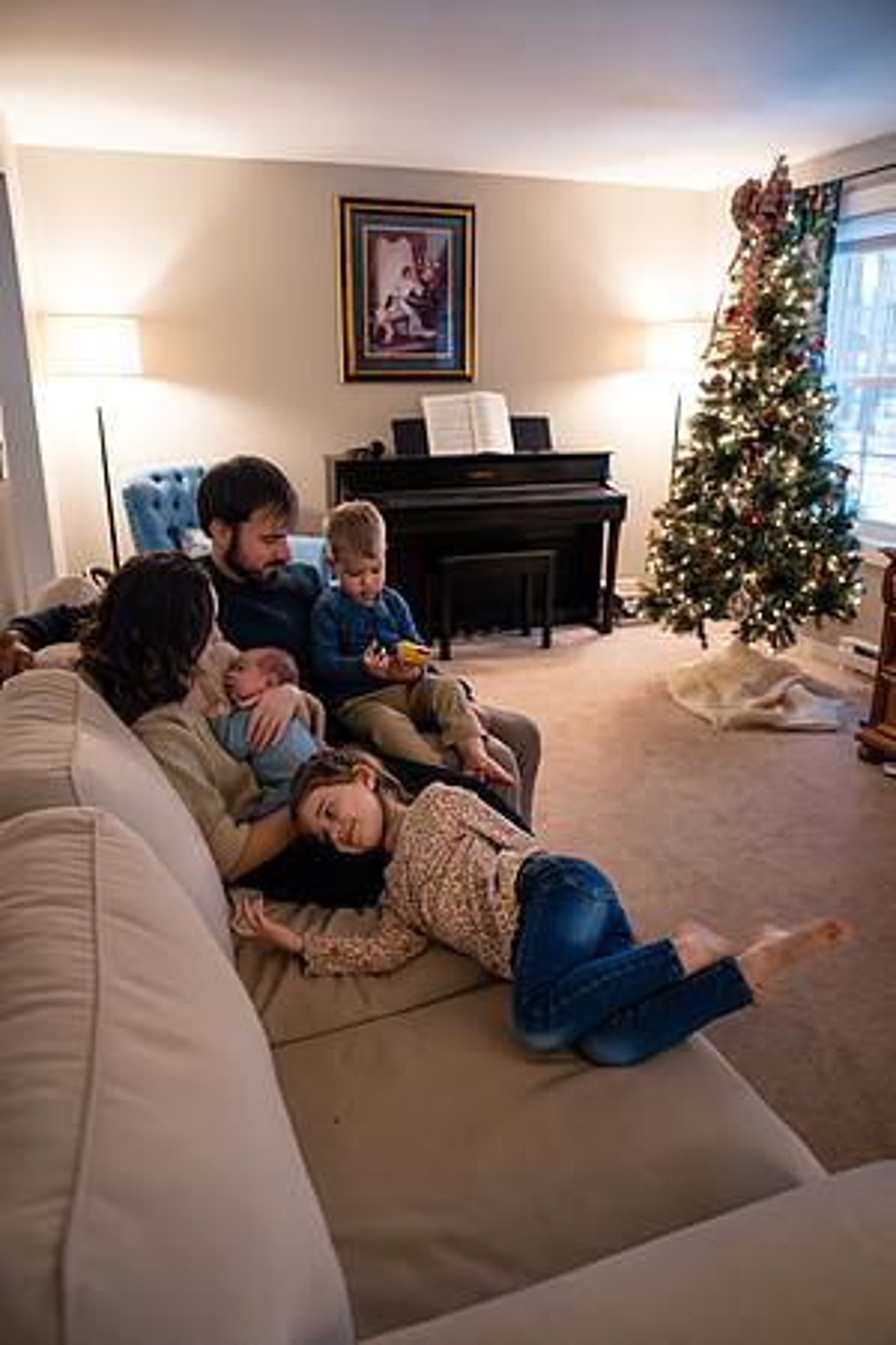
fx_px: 896
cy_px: 672
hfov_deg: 53.1
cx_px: 448
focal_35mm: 24
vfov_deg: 73.7
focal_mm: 24
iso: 3200
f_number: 2.8
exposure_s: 1/250
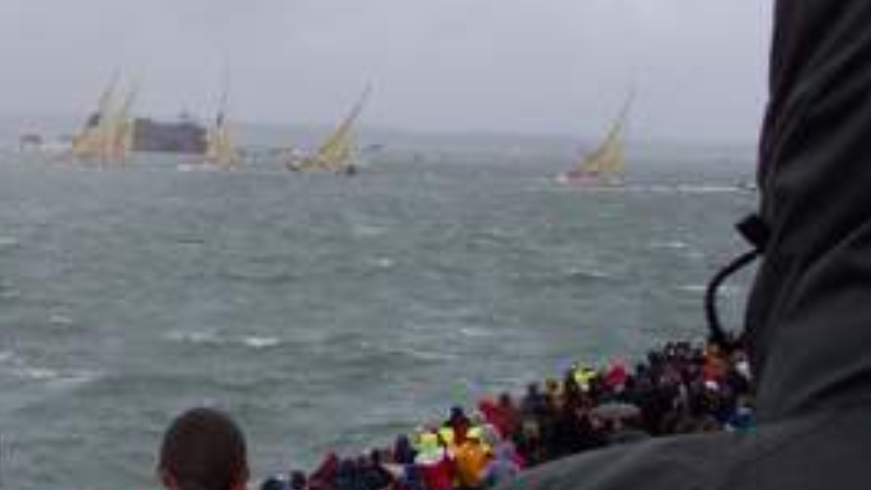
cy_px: 171
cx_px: -85
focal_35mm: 100
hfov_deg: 20.4
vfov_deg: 12.1
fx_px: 2309
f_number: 4.8
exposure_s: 1/500
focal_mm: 8
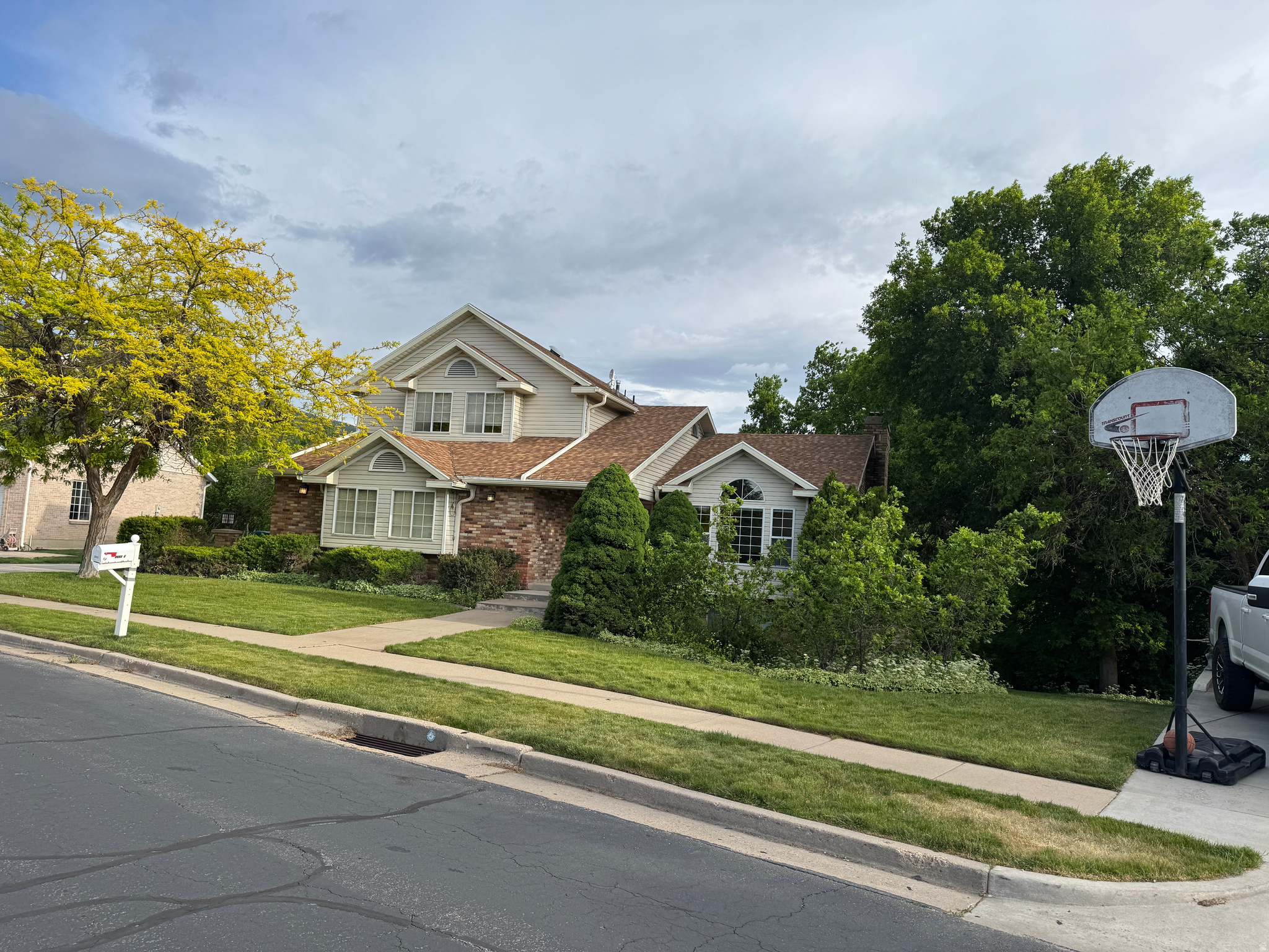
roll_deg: -4.2
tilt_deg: +3.7
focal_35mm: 24
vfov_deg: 56.8
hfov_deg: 71.6
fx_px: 880
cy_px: 476
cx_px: 634
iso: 80
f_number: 1.78
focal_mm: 6.76
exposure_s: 1/2506
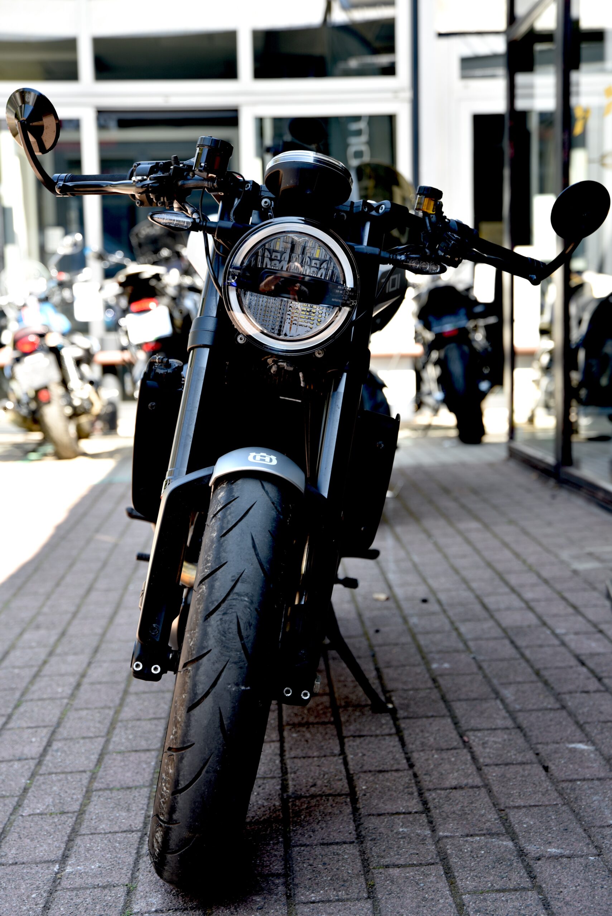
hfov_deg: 21.9
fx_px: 1579
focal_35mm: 62
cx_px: 306
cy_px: 458
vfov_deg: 32.4
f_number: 4.5
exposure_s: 1/80
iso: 100
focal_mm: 62
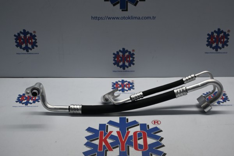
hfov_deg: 35.9
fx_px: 361
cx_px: 117
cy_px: 78
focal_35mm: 56
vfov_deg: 24.4
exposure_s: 1/60
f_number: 5.3
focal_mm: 37
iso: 220
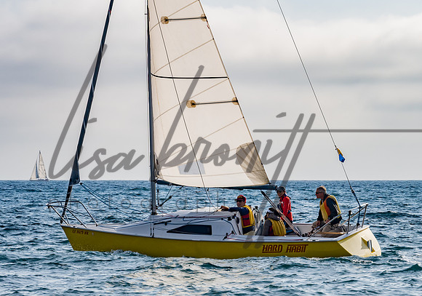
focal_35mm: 193
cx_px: 164
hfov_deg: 10.5
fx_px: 2294
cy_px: 112
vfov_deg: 7.4
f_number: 9
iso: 400
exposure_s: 1/1250
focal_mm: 115
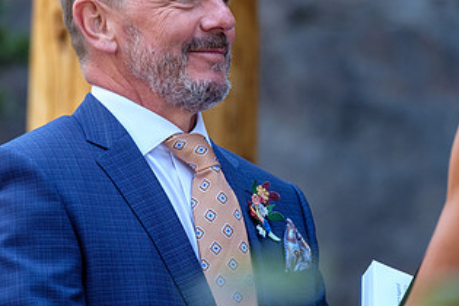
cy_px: 141
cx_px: 184
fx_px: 4743
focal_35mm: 372
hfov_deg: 5.5
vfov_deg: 3.7
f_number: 2.8
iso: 800
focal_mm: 134.4
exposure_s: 1/170
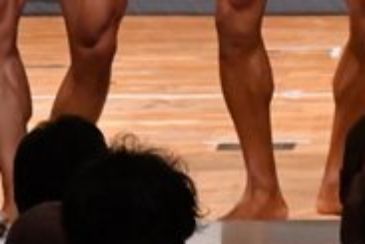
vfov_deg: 1.6
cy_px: -92
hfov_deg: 2.4
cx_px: 165
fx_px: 8658
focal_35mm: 854
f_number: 5.6
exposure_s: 1/400
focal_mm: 135
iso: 9000
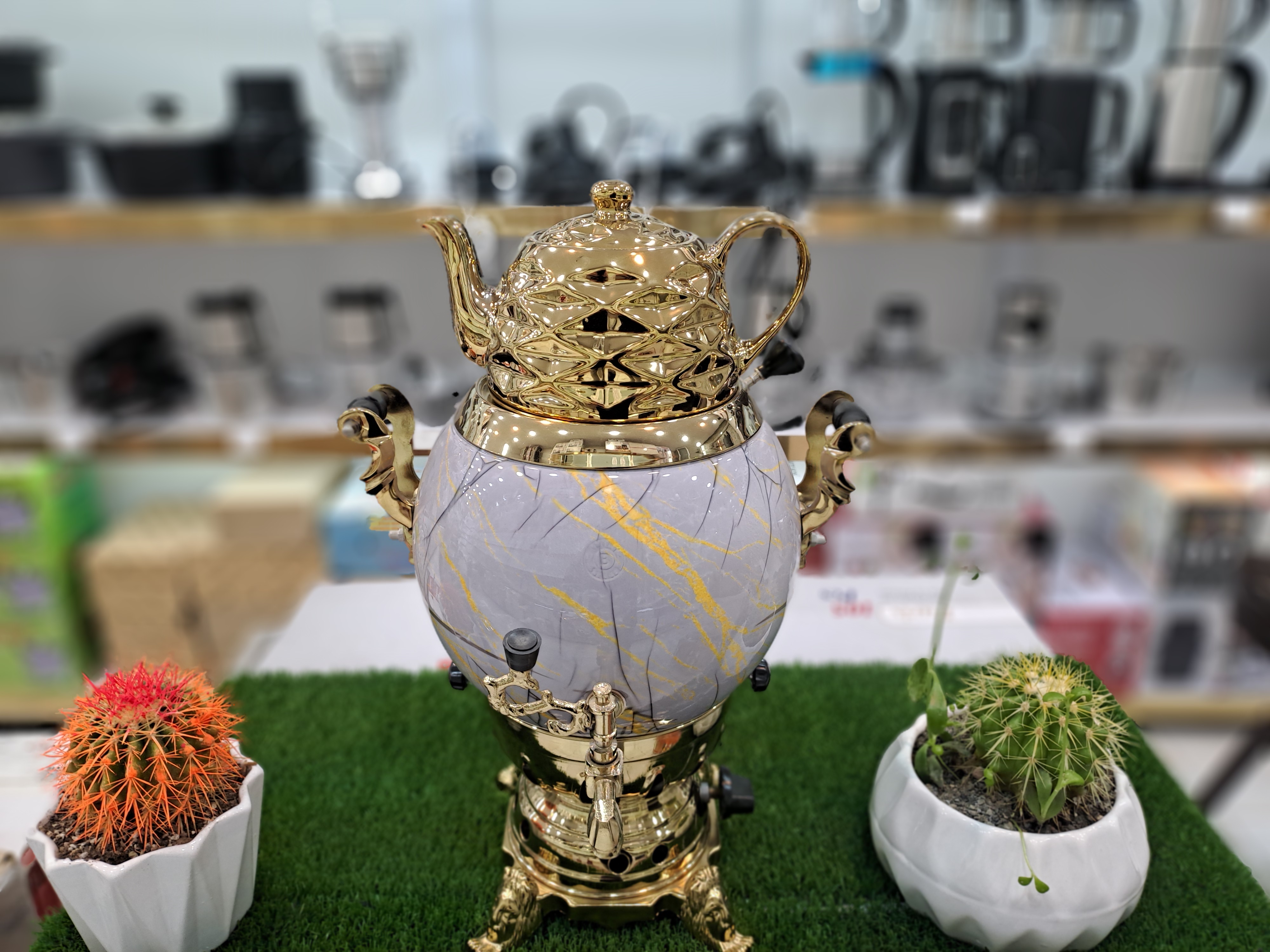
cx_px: 635
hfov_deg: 69.4
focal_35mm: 25
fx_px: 917
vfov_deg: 54.9
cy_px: 476
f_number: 1.8
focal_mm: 4.65
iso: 50
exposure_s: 1/50
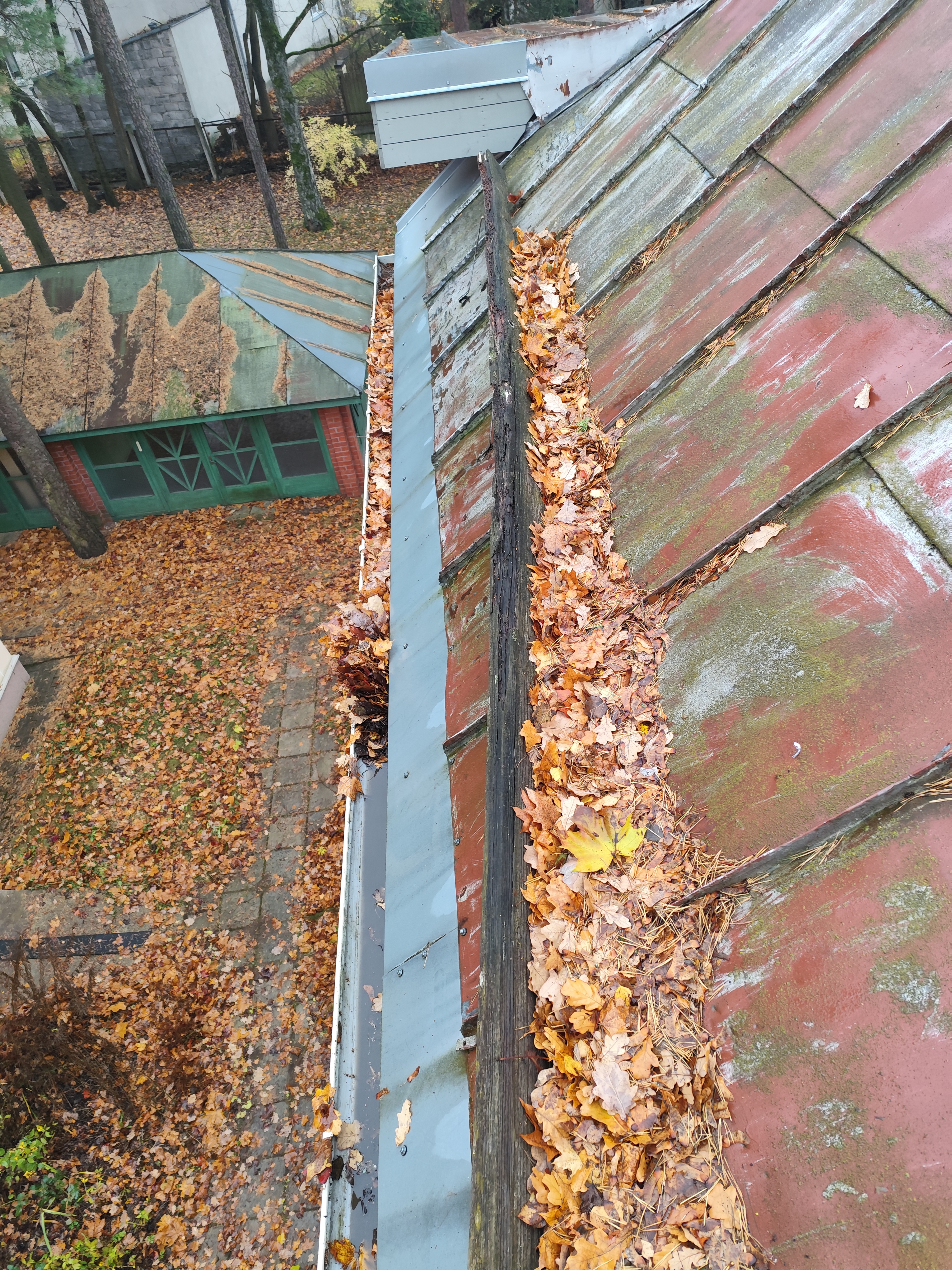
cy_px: 635
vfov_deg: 73.9
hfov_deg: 58.9
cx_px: 476
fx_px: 843
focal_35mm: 23
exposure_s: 1/100
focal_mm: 6.19
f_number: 1.65
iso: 250
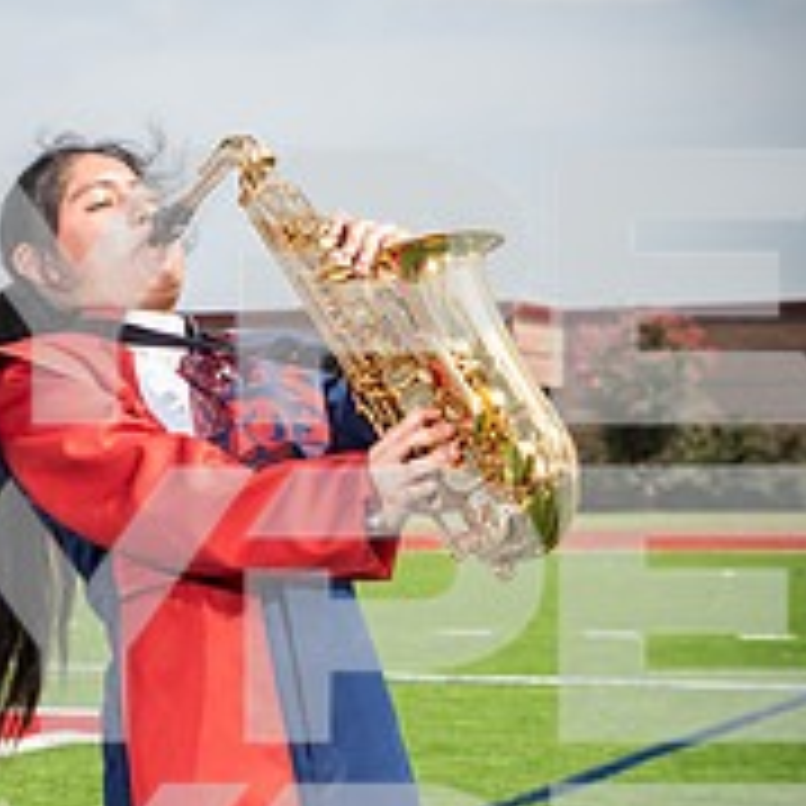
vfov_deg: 16.2
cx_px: 194
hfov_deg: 16.2
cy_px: 608
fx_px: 2819
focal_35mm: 107
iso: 125
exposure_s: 1/400
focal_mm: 50
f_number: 7.1
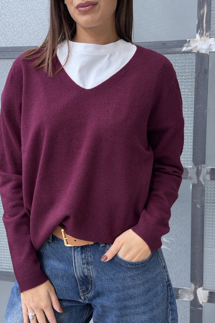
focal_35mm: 51
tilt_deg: -6.2
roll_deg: +0.1
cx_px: 92
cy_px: 159
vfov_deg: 38.9
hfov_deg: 26.4
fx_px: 457
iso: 250
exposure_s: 1/42
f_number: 1.78
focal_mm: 6.76
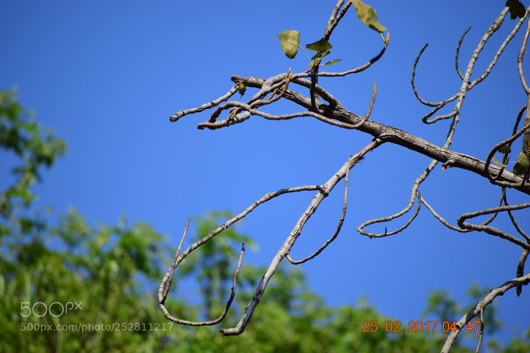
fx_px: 6623
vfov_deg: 3.1
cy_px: 176
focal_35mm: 450
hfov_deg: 4.6
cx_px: 265
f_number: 6.3
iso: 125
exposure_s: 1/500
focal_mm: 300
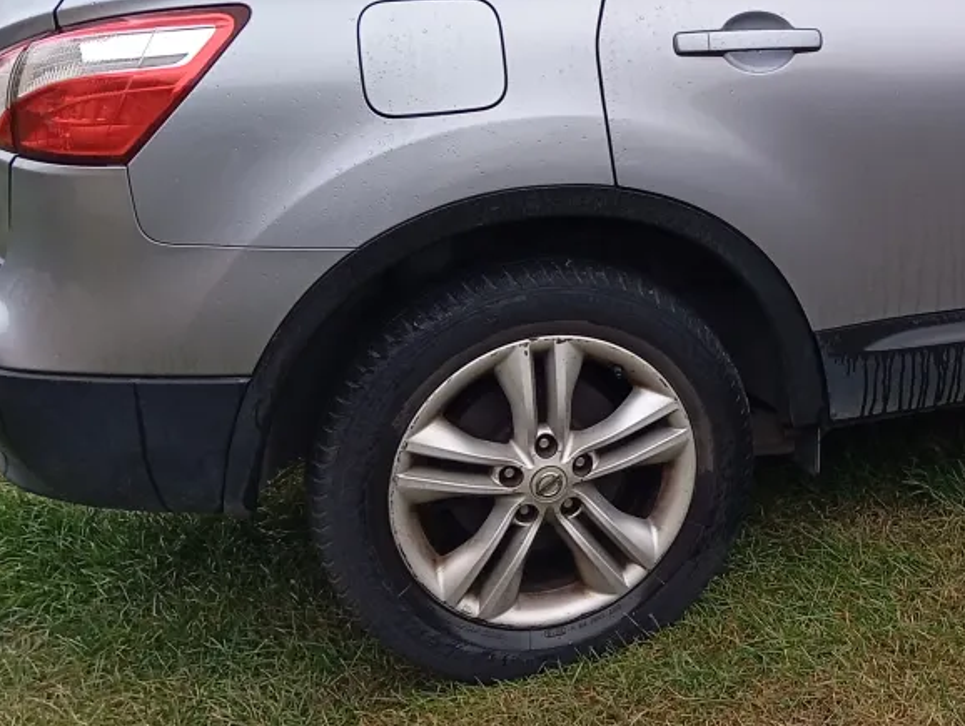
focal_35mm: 62
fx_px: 1731
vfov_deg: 23.2
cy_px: 108
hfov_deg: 29.0
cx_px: 982
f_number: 1.8
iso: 488
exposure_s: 1/100
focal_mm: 4.22
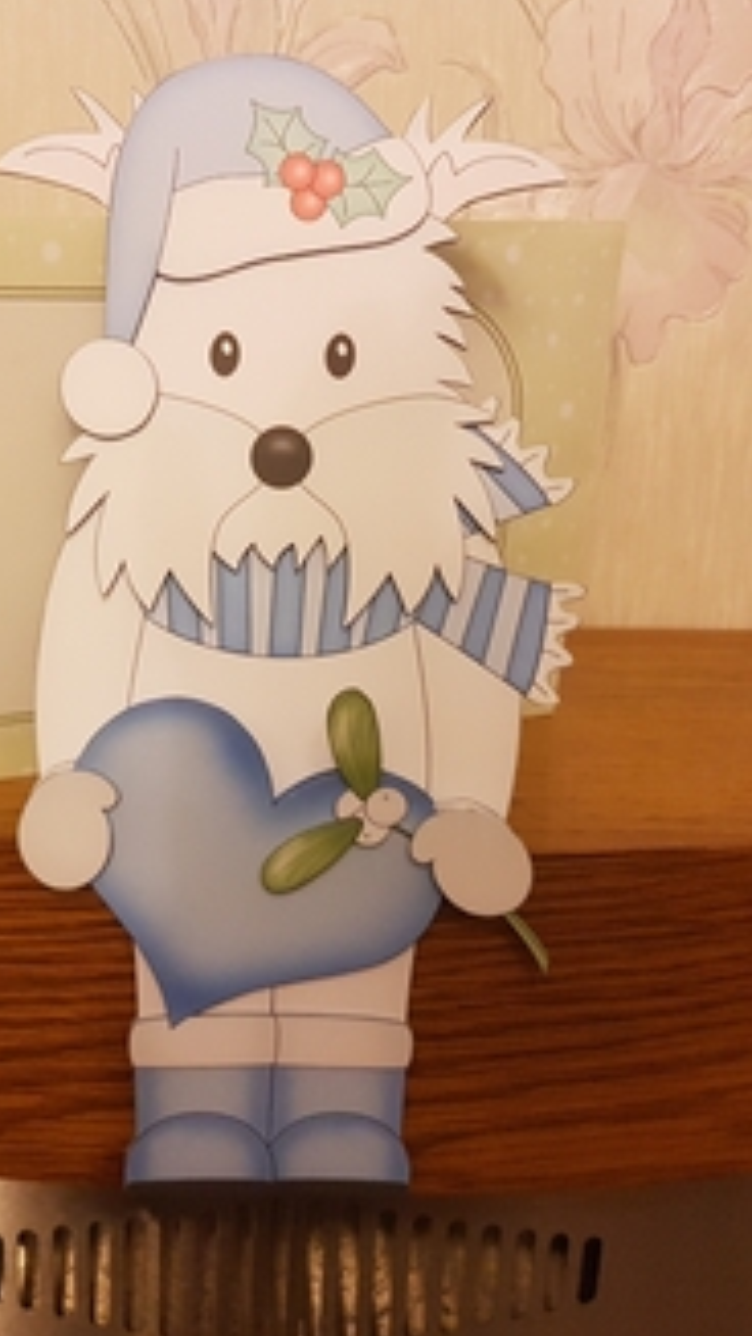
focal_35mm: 39
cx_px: 217
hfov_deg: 30.1
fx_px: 1382
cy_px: 652
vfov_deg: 51.6
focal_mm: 4.2
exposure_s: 1/17
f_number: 1.7
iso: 250
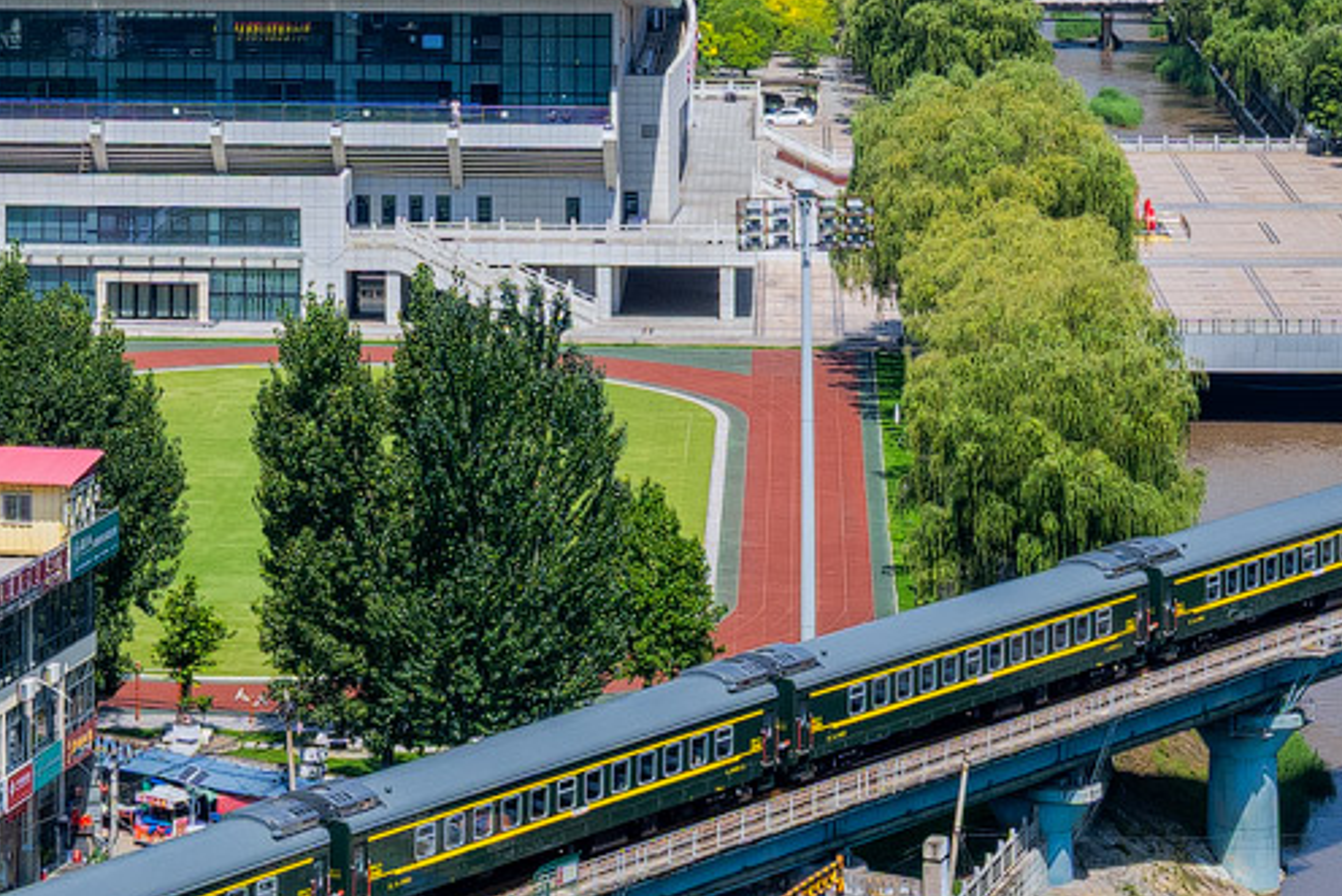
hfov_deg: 15.4
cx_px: 60
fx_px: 4904
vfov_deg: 10.4
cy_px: 466
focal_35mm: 132
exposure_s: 1/500
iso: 200
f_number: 8
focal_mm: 29
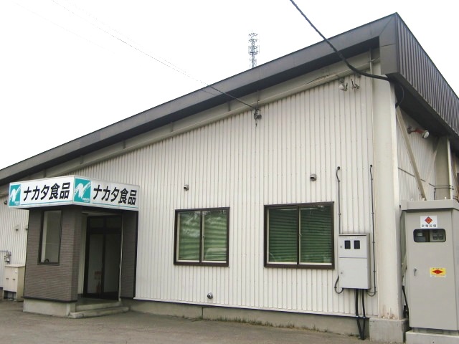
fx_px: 517
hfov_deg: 47.9
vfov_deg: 36.8
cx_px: 230
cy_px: 172
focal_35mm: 39
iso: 64
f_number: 3
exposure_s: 1/320
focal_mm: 6.9
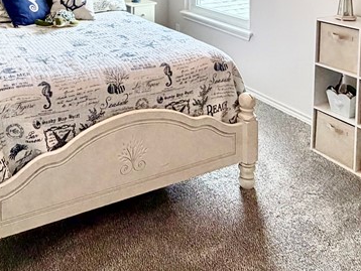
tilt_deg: -5.1
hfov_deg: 45.9
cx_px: 115
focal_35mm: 40
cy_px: -45
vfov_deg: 31.0
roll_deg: +0.7
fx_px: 417
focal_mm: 2.22
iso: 250
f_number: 2.2
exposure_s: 1/120
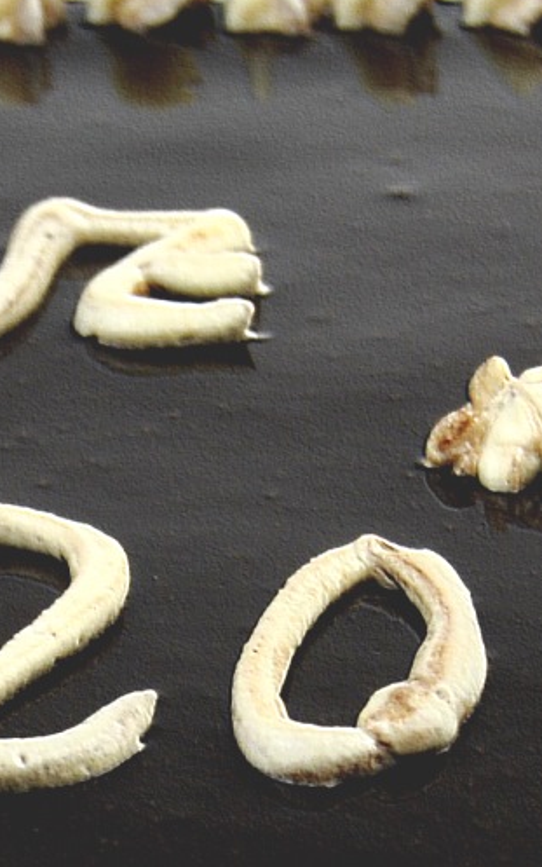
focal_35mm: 281
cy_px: 706
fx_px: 6635
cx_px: 38
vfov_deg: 7.5
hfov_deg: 4.7
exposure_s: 1/125
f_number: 5.6
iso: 140
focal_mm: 38
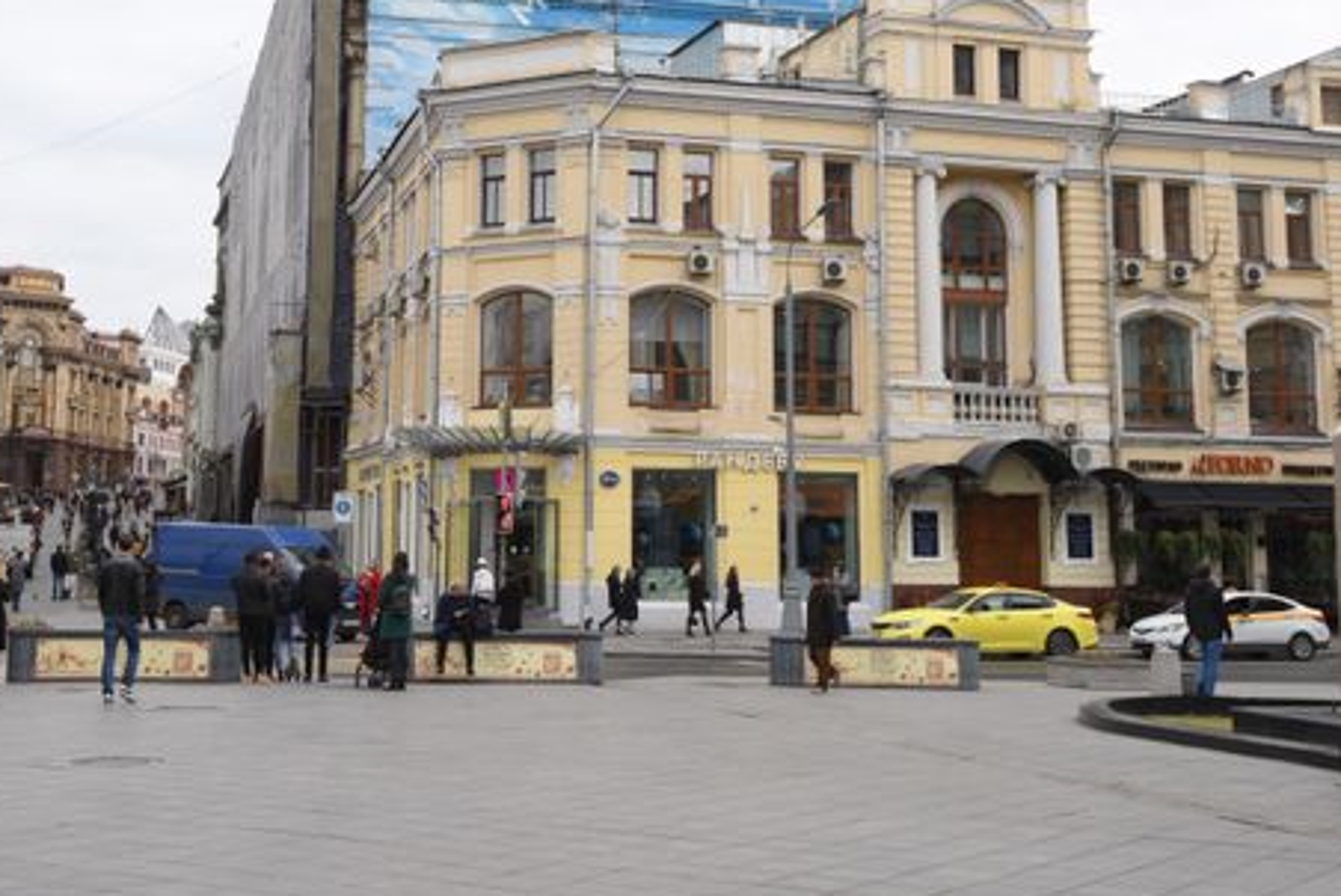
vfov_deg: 24.9
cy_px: 249
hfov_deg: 36.8
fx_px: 2013
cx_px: 564
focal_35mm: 54
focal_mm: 35
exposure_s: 1/200
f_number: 5
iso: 64
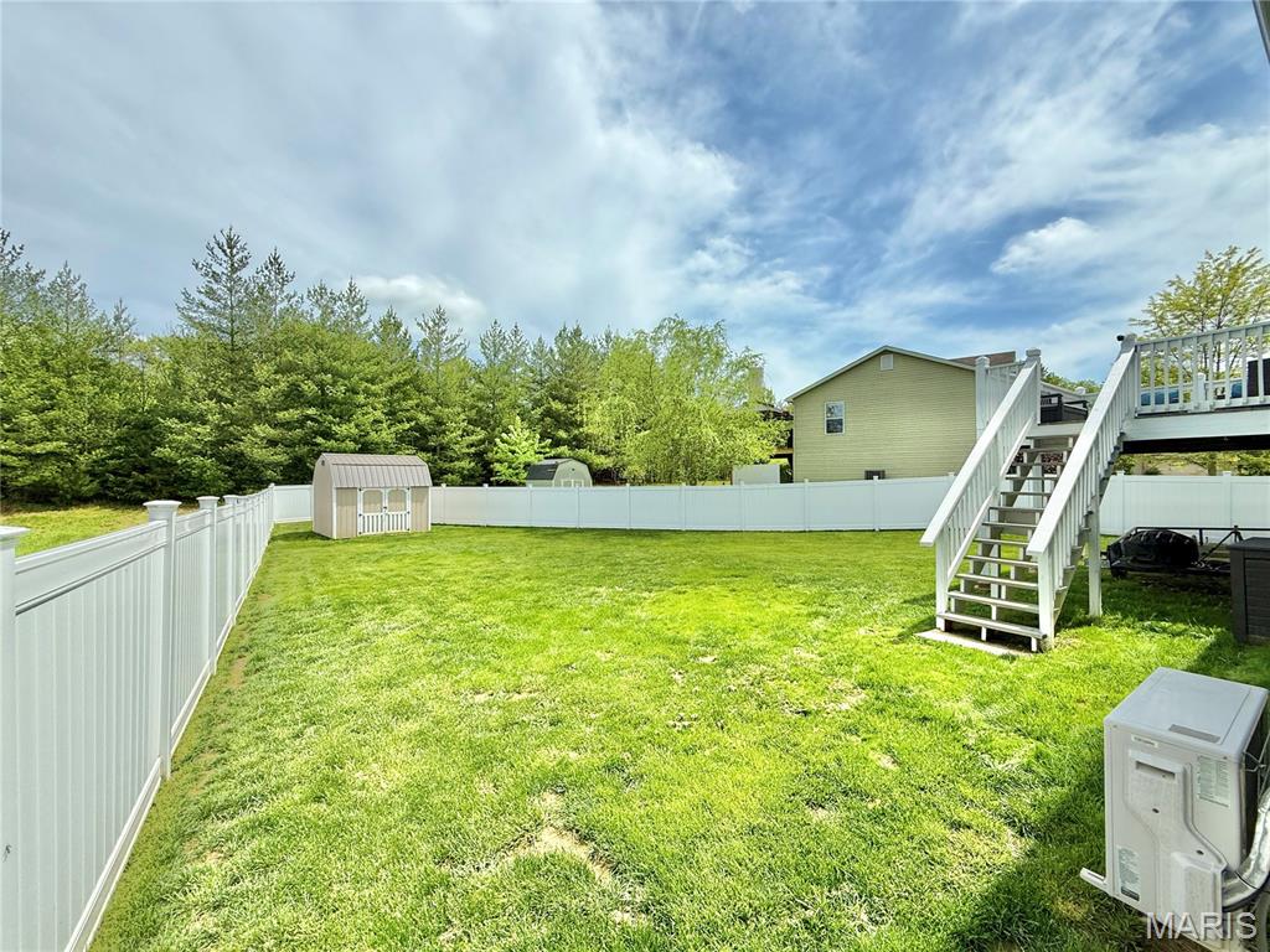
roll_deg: +0.4
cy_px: 476
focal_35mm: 14
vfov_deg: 85.7
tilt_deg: +0.7
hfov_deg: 102.1
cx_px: 635
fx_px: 514
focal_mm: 2.22
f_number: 2.2
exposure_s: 1/3125
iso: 50
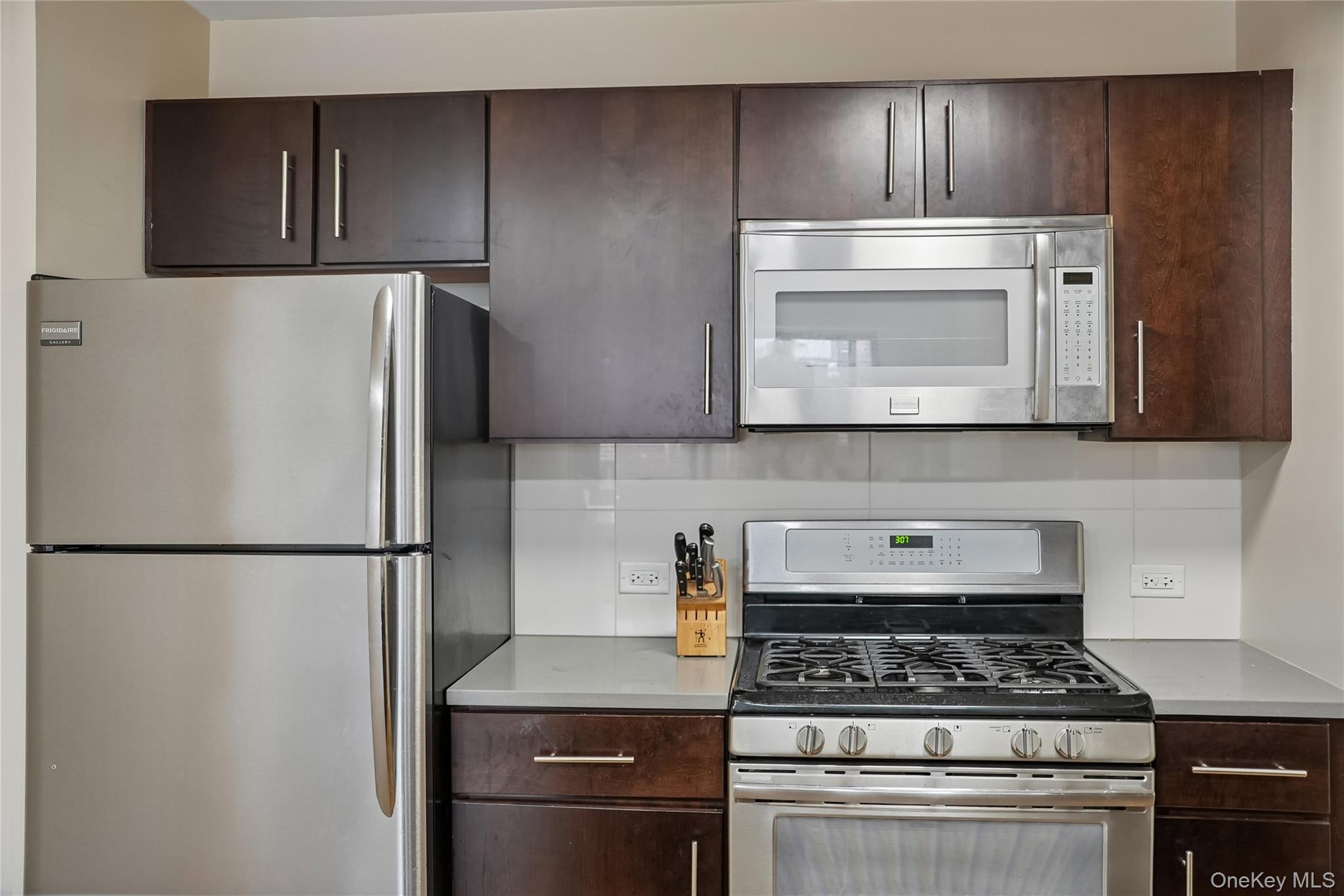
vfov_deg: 41.1
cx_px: 672
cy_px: 448
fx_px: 1194
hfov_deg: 58.7
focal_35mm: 32
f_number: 4
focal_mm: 21.4
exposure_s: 1/40
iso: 800
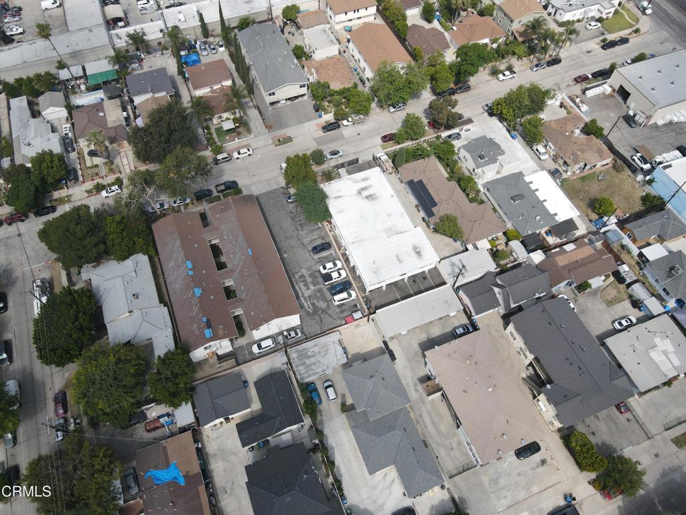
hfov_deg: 71.6
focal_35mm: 24
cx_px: 343
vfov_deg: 56.8
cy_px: 258
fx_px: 476
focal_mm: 4.5
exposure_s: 1/800
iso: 100
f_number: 2.8
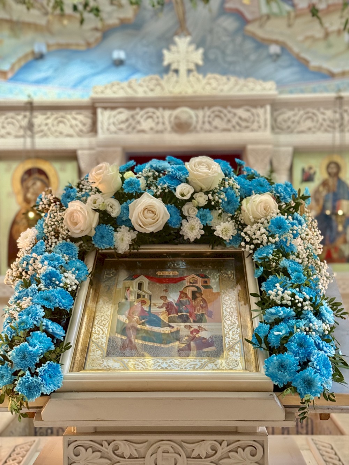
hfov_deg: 30.3
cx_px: 174
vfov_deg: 39.7
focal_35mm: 48
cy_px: 232
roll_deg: +1.3
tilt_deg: +0.0
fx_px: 645
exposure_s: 1/26
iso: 800
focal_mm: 6.76
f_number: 1.78
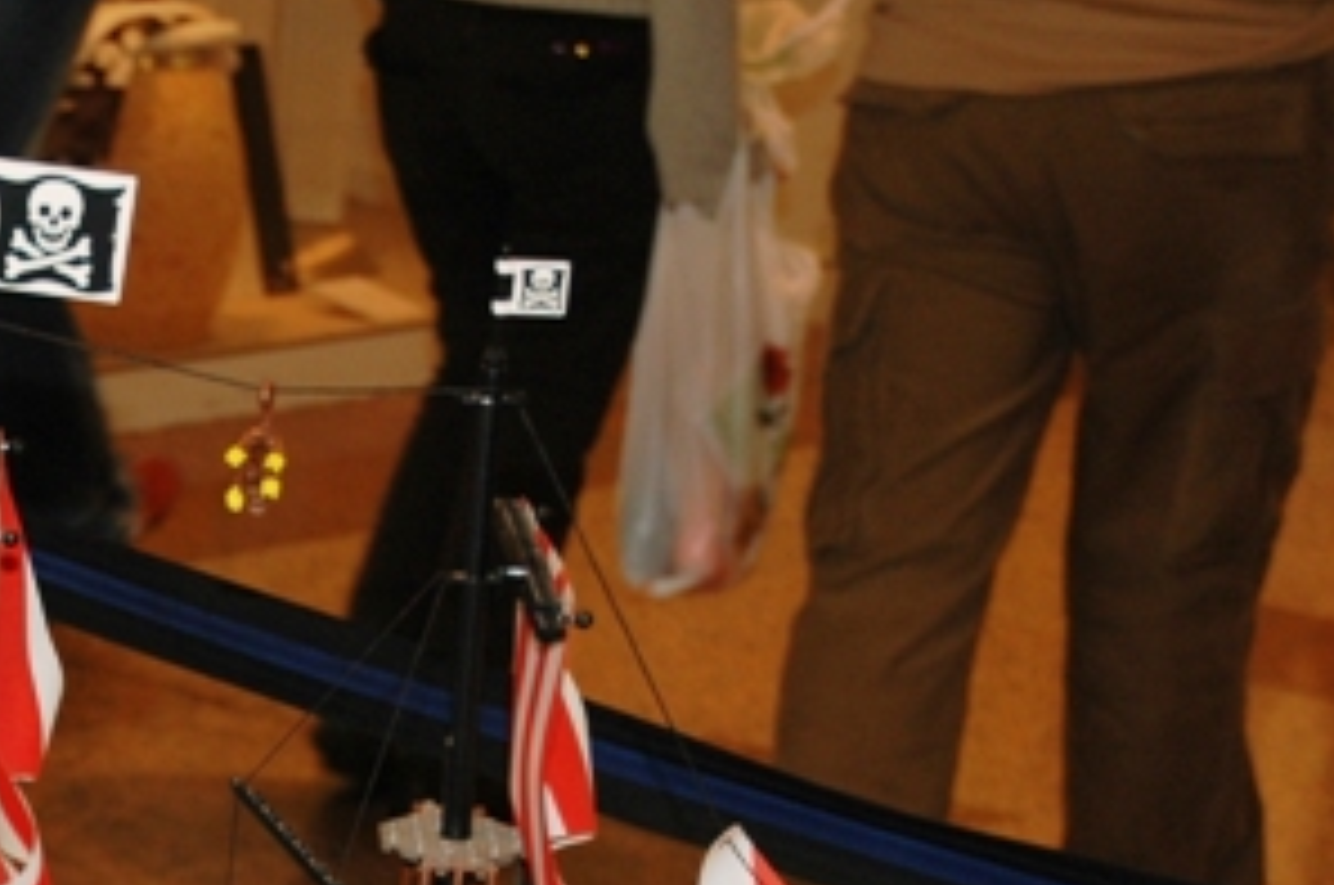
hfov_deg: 15.6
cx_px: -355
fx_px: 4637
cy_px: 1190
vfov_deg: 10.6
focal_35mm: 125
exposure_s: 1/60
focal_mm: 31
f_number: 4
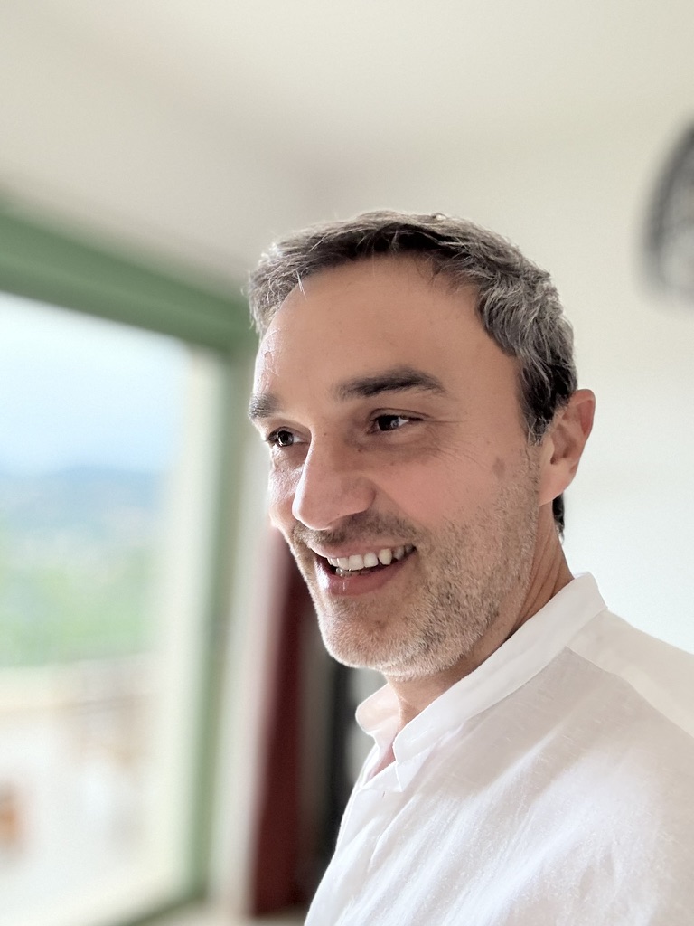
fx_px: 802
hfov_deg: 46.8
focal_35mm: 30
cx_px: 347
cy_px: 463
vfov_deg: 60.0
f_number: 1.9
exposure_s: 1/44
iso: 320
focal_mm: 2.69
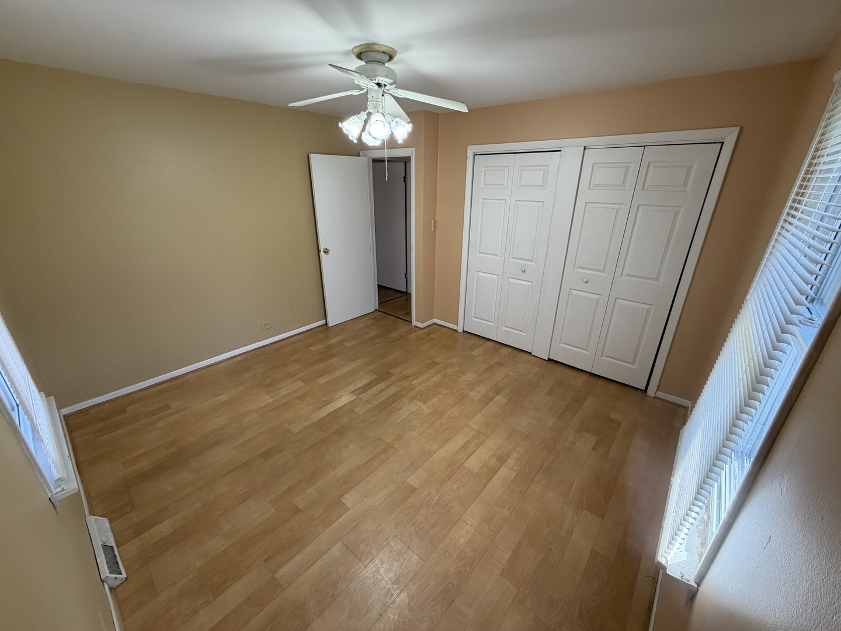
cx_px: 420
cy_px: 316
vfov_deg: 85.7
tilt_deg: -21.6
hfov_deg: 102.1
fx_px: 340
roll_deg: +0.0
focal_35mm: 14
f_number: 2.2
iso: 125
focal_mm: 2.22
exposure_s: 1/120
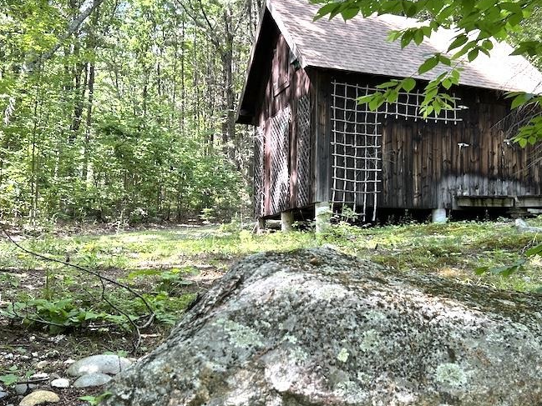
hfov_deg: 45.8
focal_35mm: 41
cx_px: 276
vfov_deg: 35.1
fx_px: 642
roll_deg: -0.7
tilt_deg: +4.7
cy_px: 235
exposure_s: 1/121
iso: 32
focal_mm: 5.7
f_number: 1.5
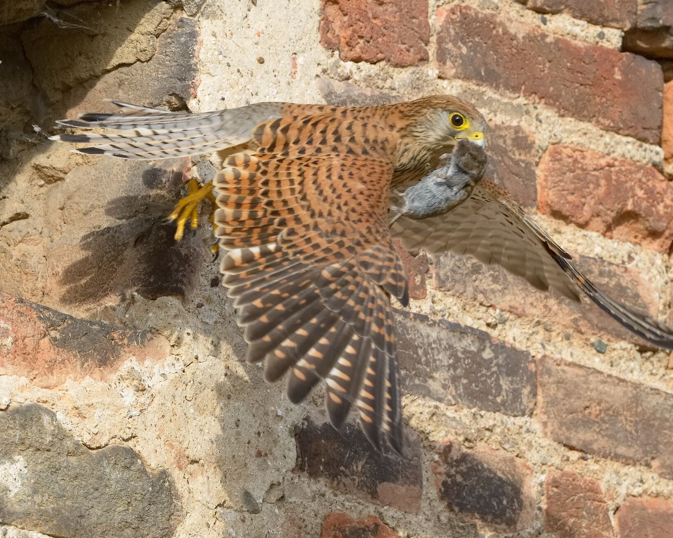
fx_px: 23360
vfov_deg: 1.3
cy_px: 232
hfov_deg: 1.7
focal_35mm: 1173
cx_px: 306
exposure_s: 1/2500
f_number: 11
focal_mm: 850
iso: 2800
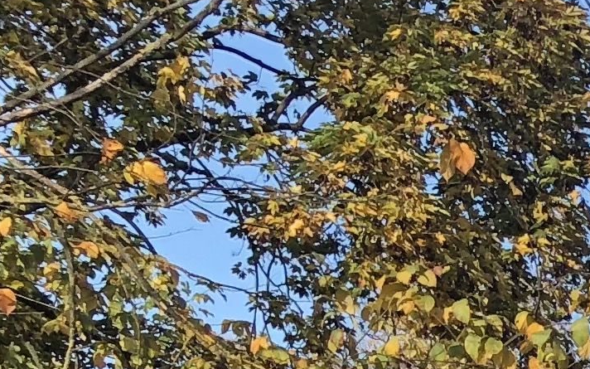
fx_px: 2798
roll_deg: +1.0
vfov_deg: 7.0
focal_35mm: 174
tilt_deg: +2.4
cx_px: 1522
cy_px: 1003
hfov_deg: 10.1
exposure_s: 1/527
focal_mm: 3.99
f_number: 1.8
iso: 20
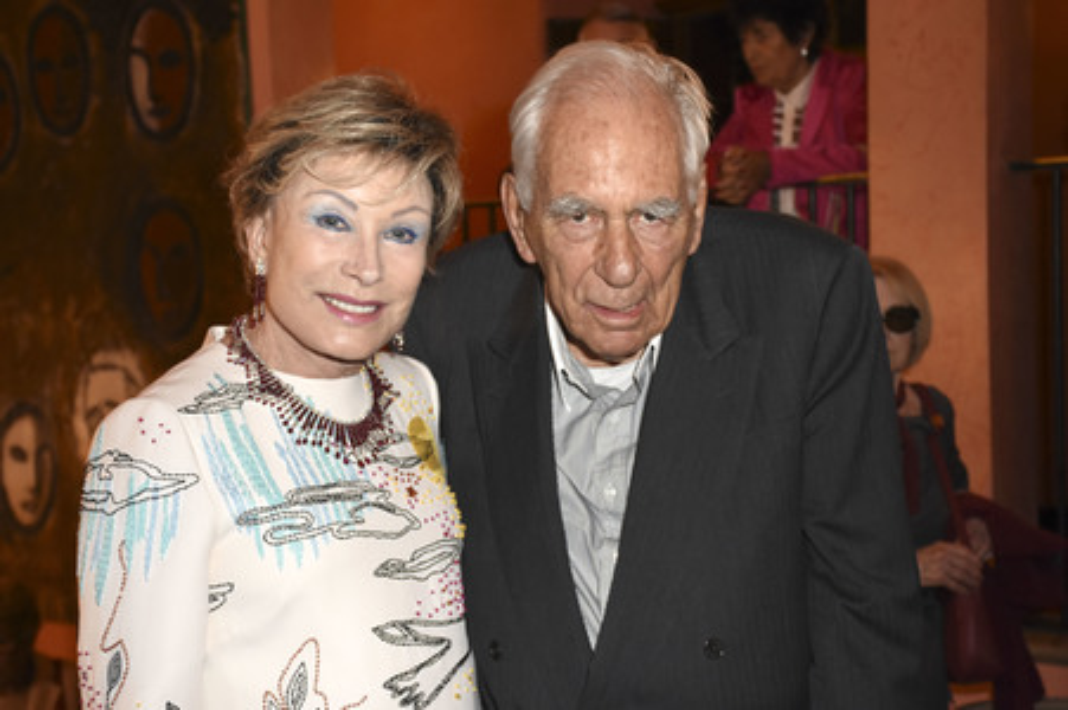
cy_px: 355
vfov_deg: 23.7
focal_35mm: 57
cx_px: 534
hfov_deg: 35.1
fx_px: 1690
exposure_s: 1/100
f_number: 4.5
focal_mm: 38
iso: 1600
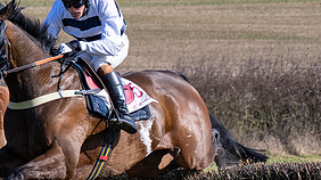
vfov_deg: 3.7
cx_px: 30
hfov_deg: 6.6
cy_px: 113
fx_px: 2789
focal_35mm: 328
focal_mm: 74
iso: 200
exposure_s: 1/2500
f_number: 4
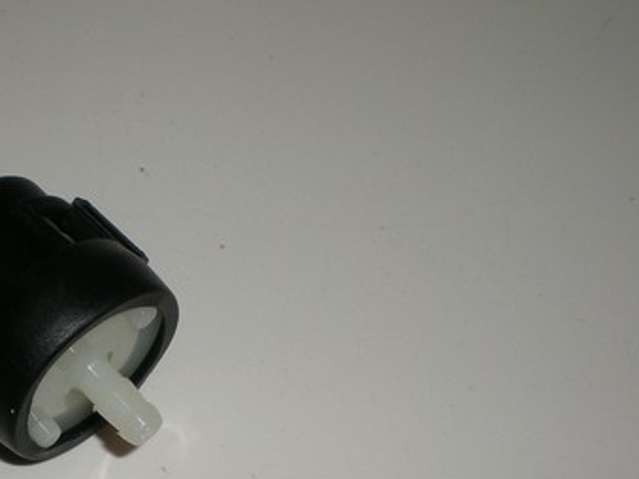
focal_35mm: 83
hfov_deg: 23.1
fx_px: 1532
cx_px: 83
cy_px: 447
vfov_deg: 17.5
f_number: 4.9
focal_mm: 7.4
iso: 50
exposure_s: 1/60
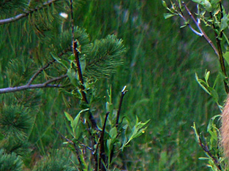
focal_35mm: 94
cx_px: 300
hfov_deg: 19.3
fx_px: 621
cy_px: 12
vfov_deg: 15.5
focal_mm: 5.7
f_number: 2.9
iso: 200
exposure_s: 1/81.1
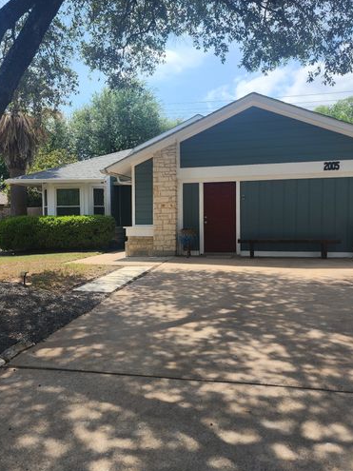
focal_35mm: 31
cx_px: 155
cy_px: 237
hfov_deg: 45.3
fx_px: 422
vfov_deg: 58.4
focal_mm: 6.4
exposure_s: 1/1000
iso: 12
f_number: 1.8
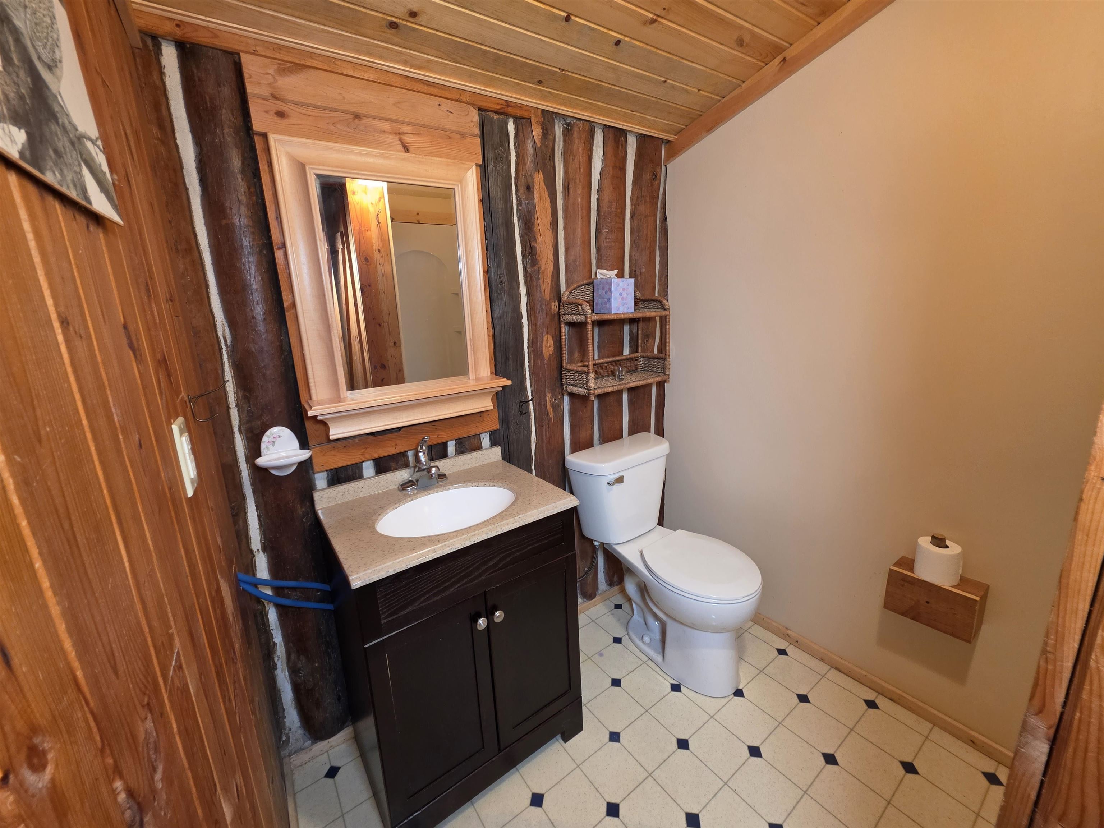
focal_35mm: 13
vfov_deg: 89.9
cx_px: 552
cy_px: 414
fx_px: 415
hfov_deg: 106.2
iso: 160
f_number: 1.9
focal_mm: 2.2
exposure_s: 1/60
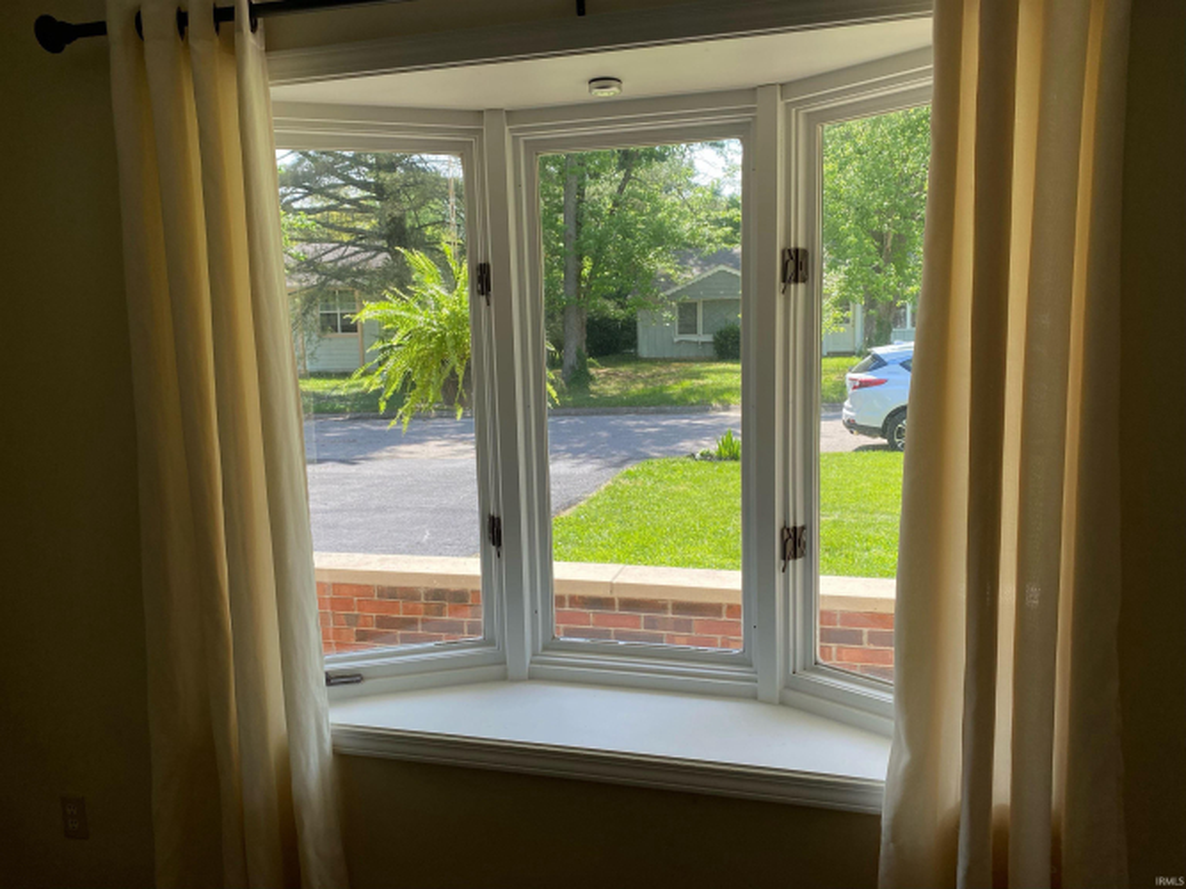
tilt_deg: -8.8
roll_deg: +2.2
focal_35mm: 26
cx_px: 593
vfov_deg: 53.0
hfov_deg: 67.3
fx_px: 891
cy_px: 444
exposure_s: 1/414
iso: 32
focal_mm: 4.25
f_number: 1.8
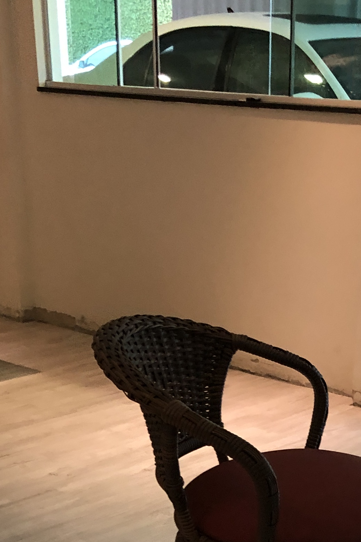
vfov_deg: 23.7
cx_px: 265
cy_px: 692
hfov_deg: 17.9
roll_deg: -2.6
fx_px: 1143
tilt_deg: -28.0
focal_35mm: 76
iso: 64
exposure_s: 1/15
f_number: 1.8
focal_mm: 4
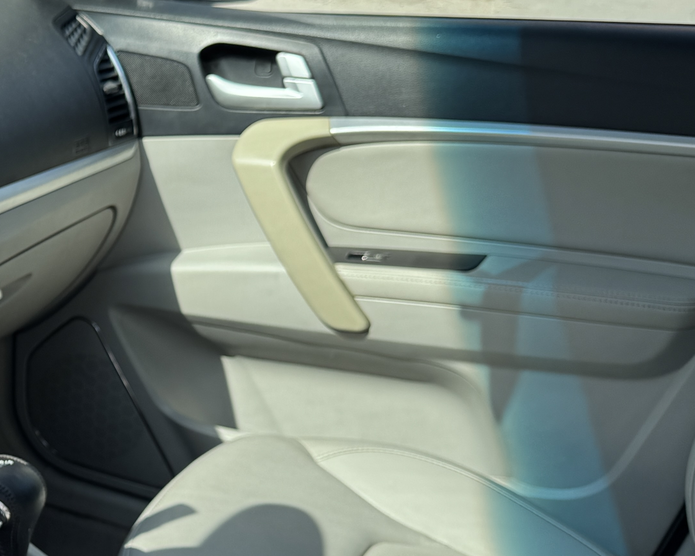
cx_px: -179
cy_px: 372
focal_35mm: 62
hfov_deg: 26.4
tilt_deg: -22.0
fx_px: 1275
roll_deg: -1.6
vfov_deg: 24.5
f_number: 1.78
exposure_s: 1/1597
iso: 80
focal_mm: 6.76
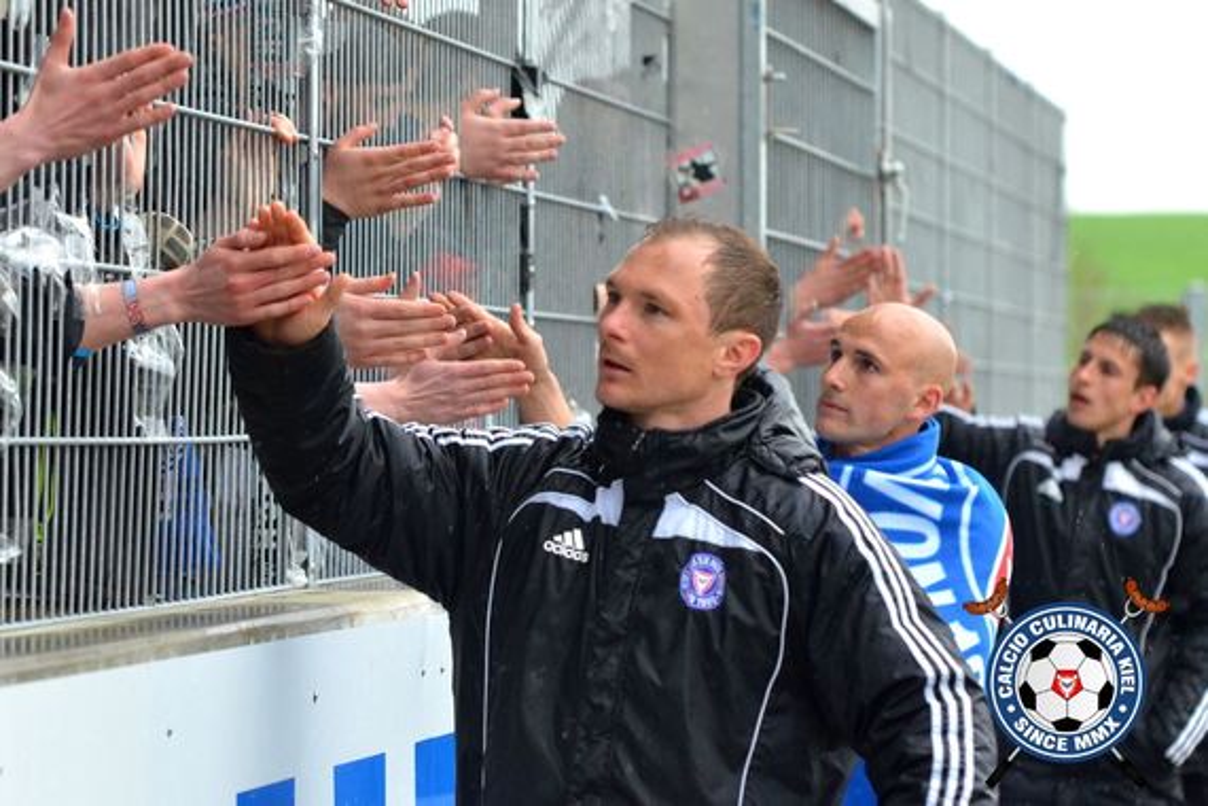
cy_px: 403
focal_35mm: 158
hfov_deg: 13.0
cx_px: 604
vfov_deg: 8.7
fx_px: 5285
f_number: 4
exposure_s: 1/1000
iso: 1600
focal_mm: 105
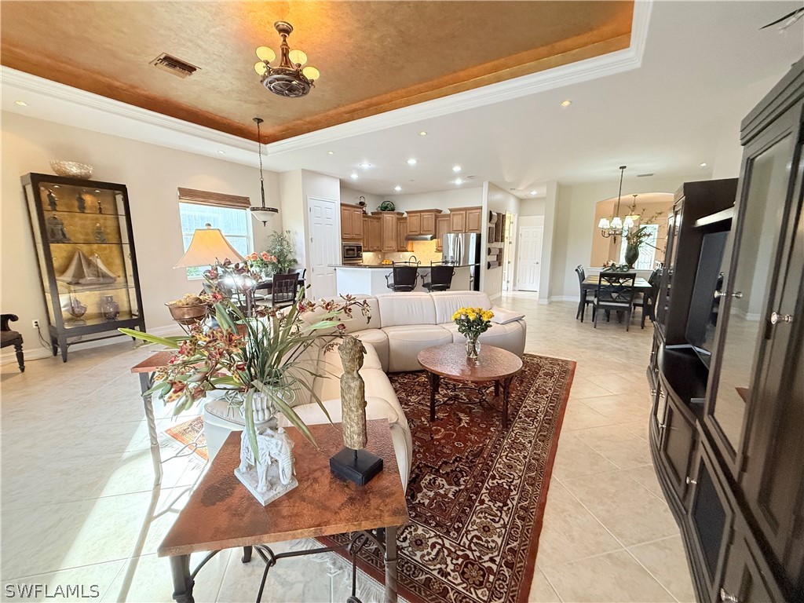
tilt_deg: -8.4
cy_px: 302
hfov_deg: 102.1
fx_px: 325
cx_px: 402
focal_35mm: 14
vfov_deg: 85.7
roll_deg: -0.1
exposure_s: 1/120
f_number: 2.2
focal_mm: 2.22
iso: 400
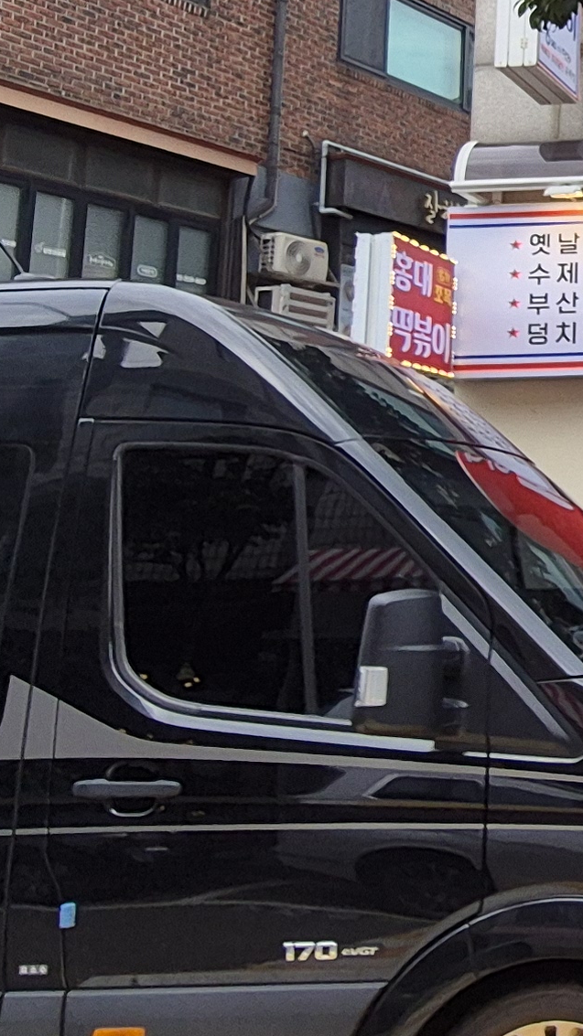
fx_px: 1375
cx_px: 925
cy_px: 257
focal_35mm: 50
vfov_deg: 40.2
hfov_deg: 20.0
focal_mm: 2.2
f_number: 2.2
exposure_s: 1/1668
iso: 50
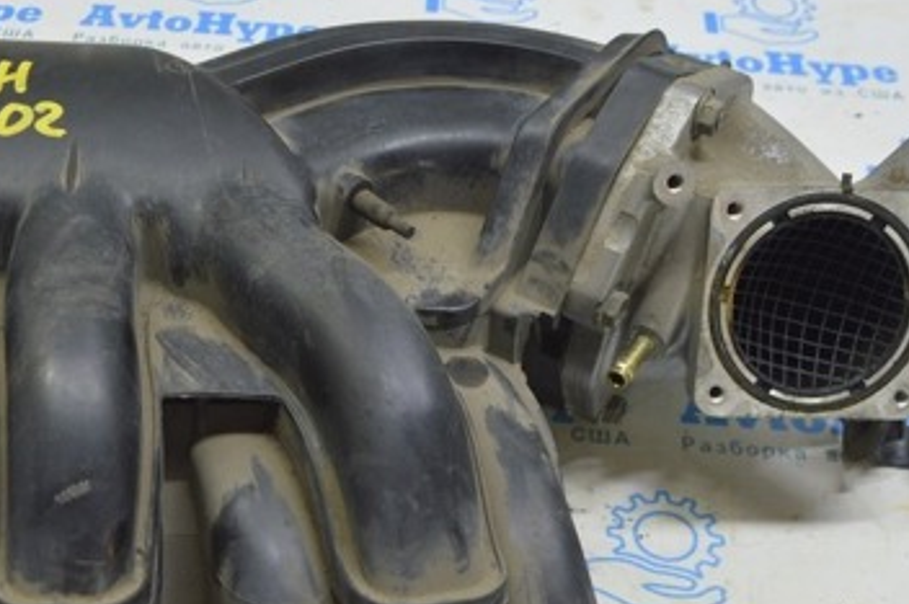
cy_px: 417
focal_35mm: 60
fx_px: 1514
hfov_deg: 33.1
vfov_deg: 22.5
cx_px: 302
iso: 400
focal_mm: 22
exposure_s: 1/20
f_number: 5.6
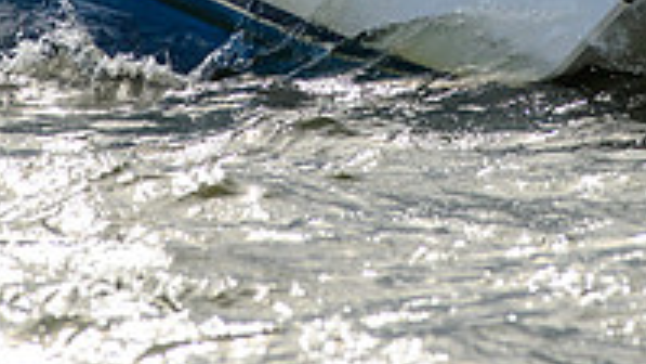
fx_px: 11924
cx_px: 359
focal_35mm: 696
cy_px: -146
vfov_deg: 1.7
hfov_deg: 3.1
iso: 320
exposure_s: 1/3200
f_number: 5.6
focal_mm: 200
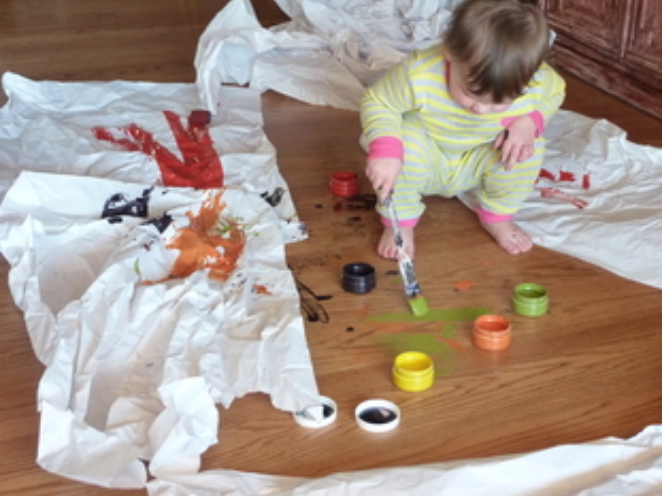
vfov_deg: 26.9
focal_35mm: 54
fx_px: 1032
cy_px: 189
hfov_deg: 35.4
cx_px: 402
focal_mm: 6.9
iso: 400
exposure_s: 1/20
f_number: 3.7
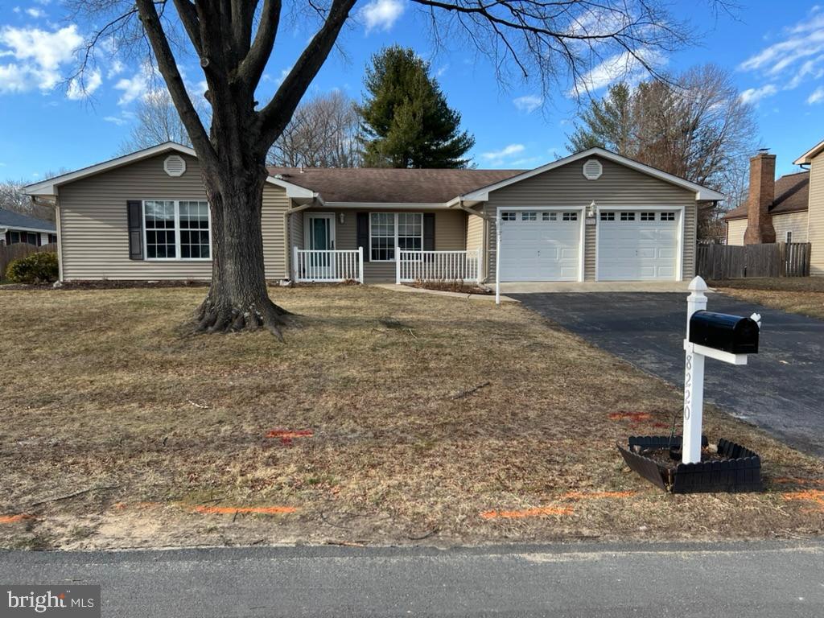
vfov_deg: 53.1
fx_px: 619
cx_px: 412
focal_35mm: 26
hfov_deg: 67.3
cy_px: 309
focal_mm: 5.7
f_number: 1.5
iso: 50
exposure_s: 1/1058
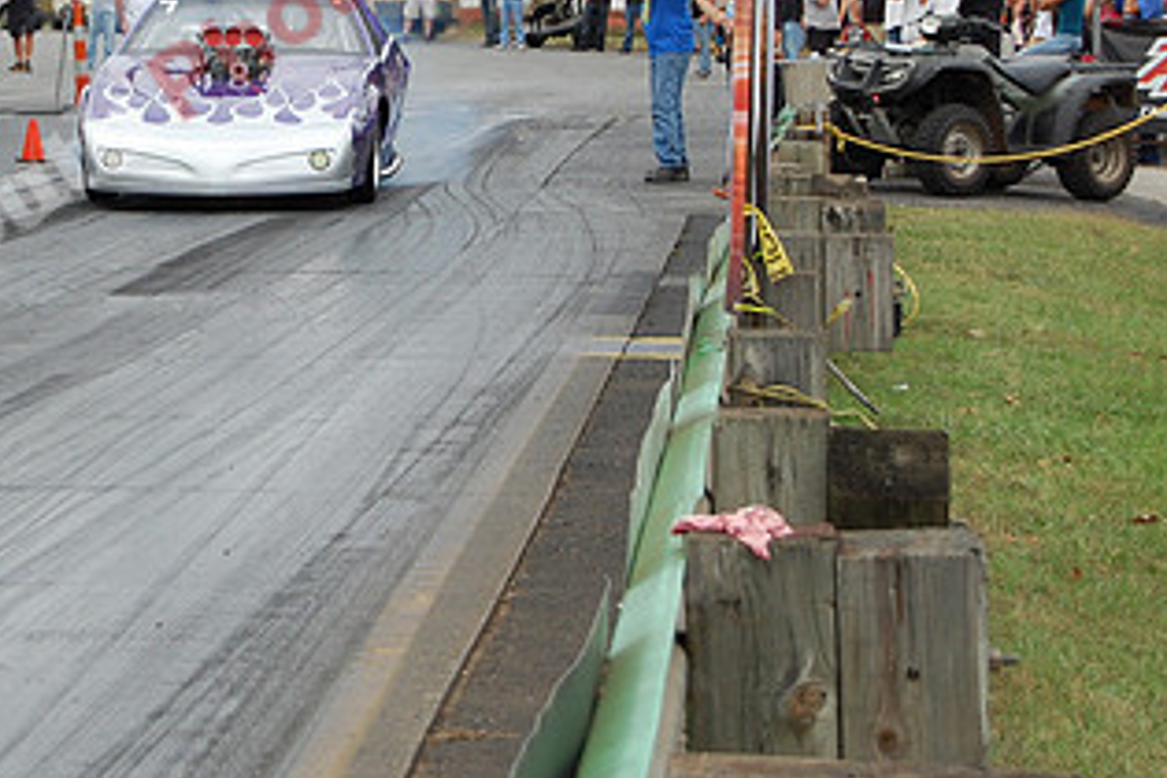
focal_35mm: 152
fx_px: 4924
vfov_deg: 9.0
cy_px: 89
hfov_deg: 13.4
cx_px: 215
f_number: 5.6
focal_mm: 55
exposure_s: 1/800
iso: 400
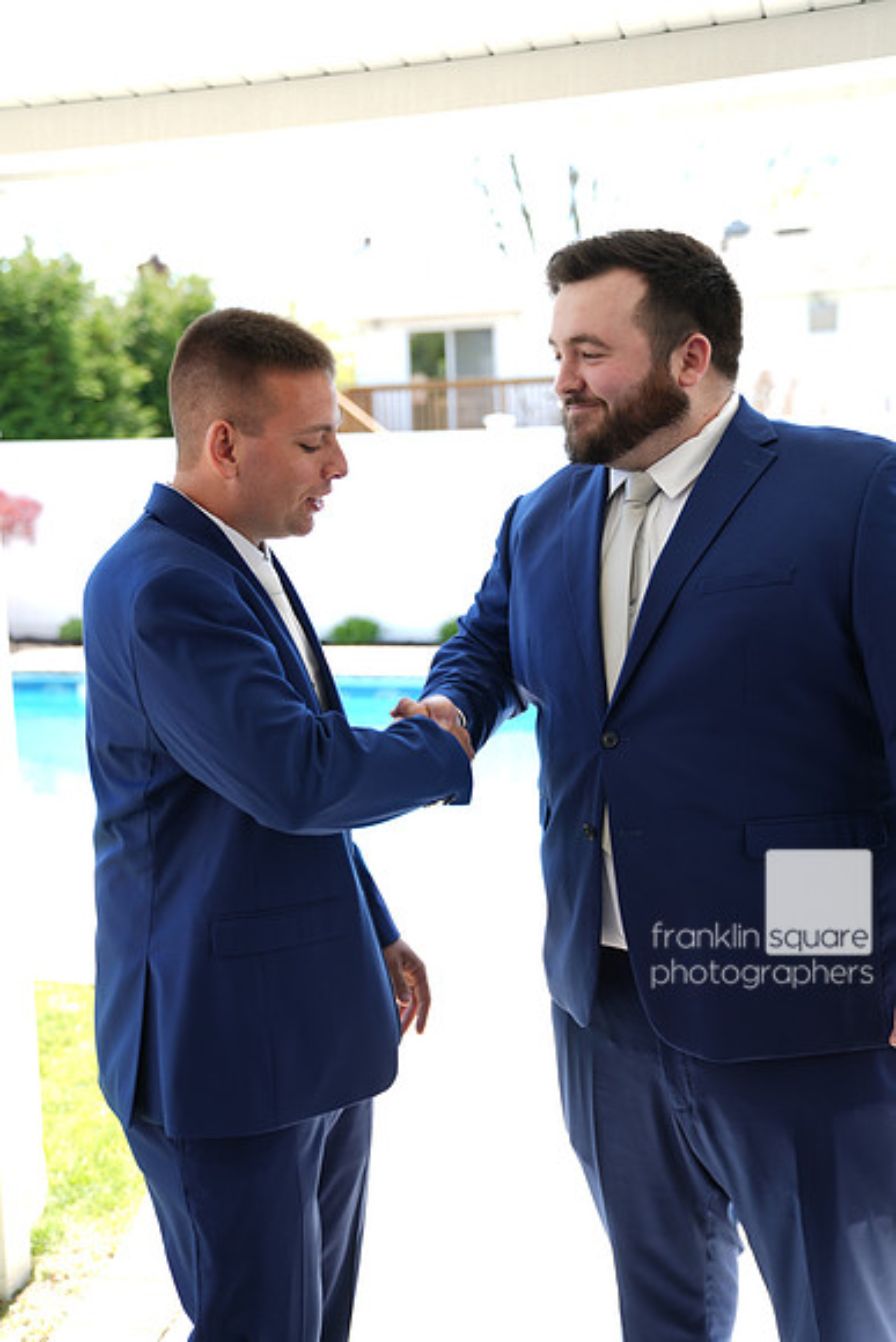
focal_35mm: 41
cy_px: 671
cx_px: 448
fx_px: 1530
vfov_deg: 47.4
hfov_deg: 32.6
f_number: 2.8
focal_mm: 41
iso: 50
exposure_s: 1/100
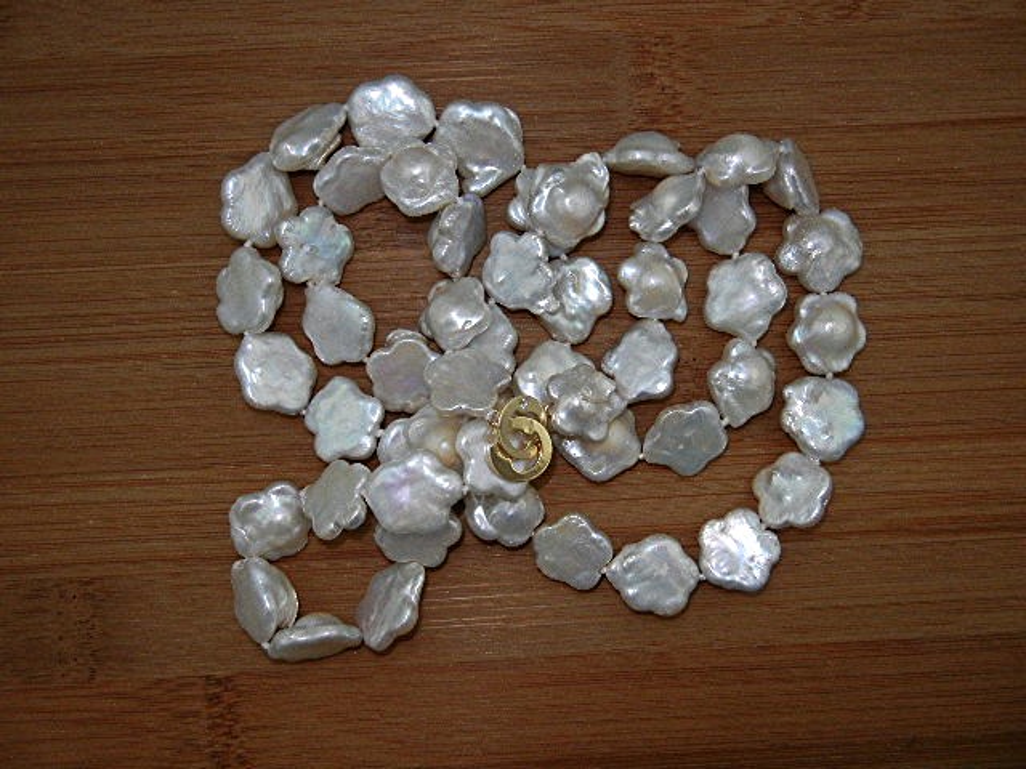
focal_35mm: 34
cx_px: 513
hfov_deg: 54.0
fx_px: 1008
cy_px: 384
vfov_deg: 41.8
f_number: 7.2
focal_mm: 6.2
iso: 500
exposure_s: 1/30
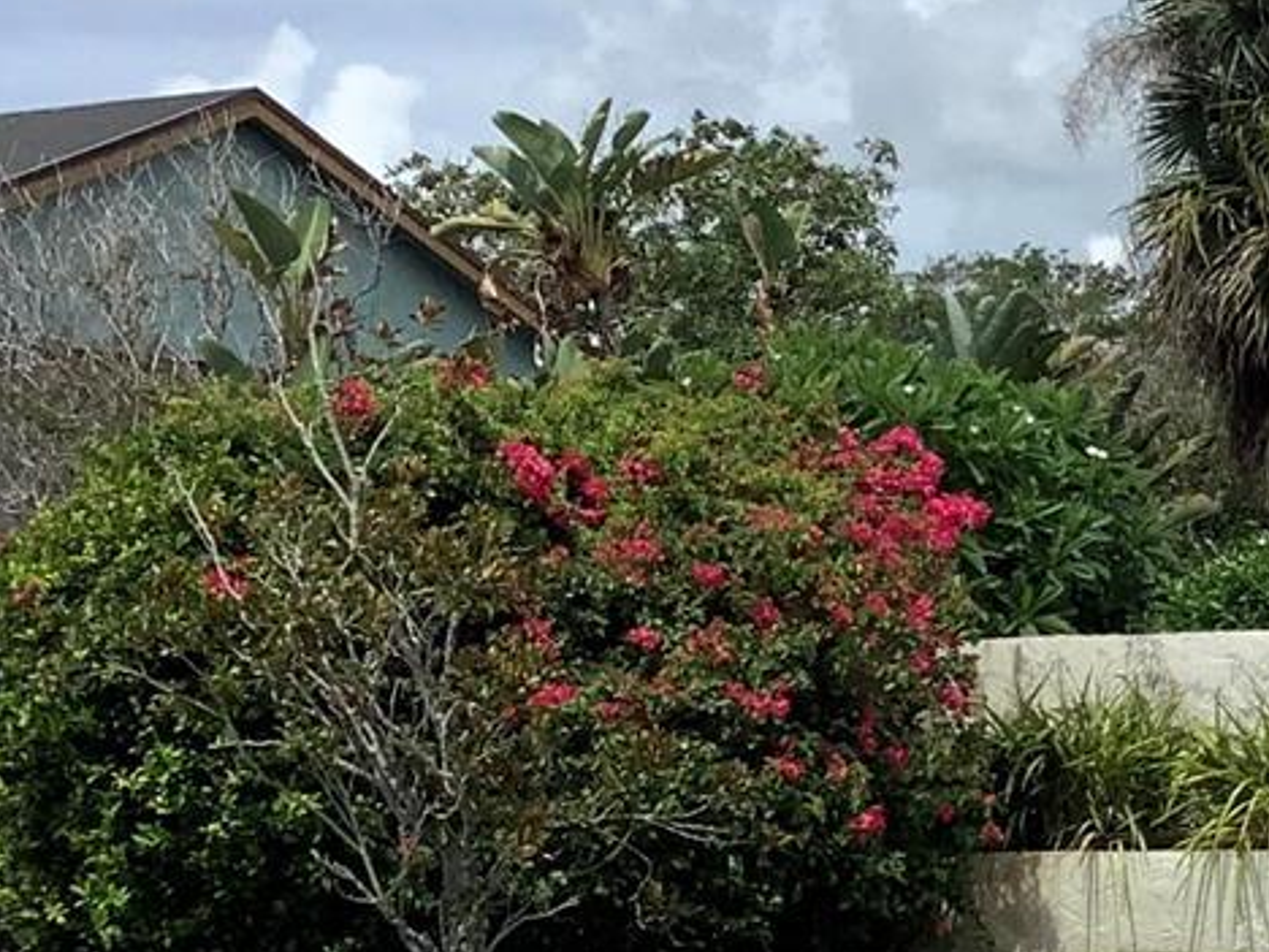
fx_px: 3886
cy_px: 510
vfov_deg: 14.0
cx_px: 1646
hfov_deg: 17.4
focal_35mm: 106
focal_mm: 3.3
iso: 25
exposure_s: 1/2469
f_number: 2.4
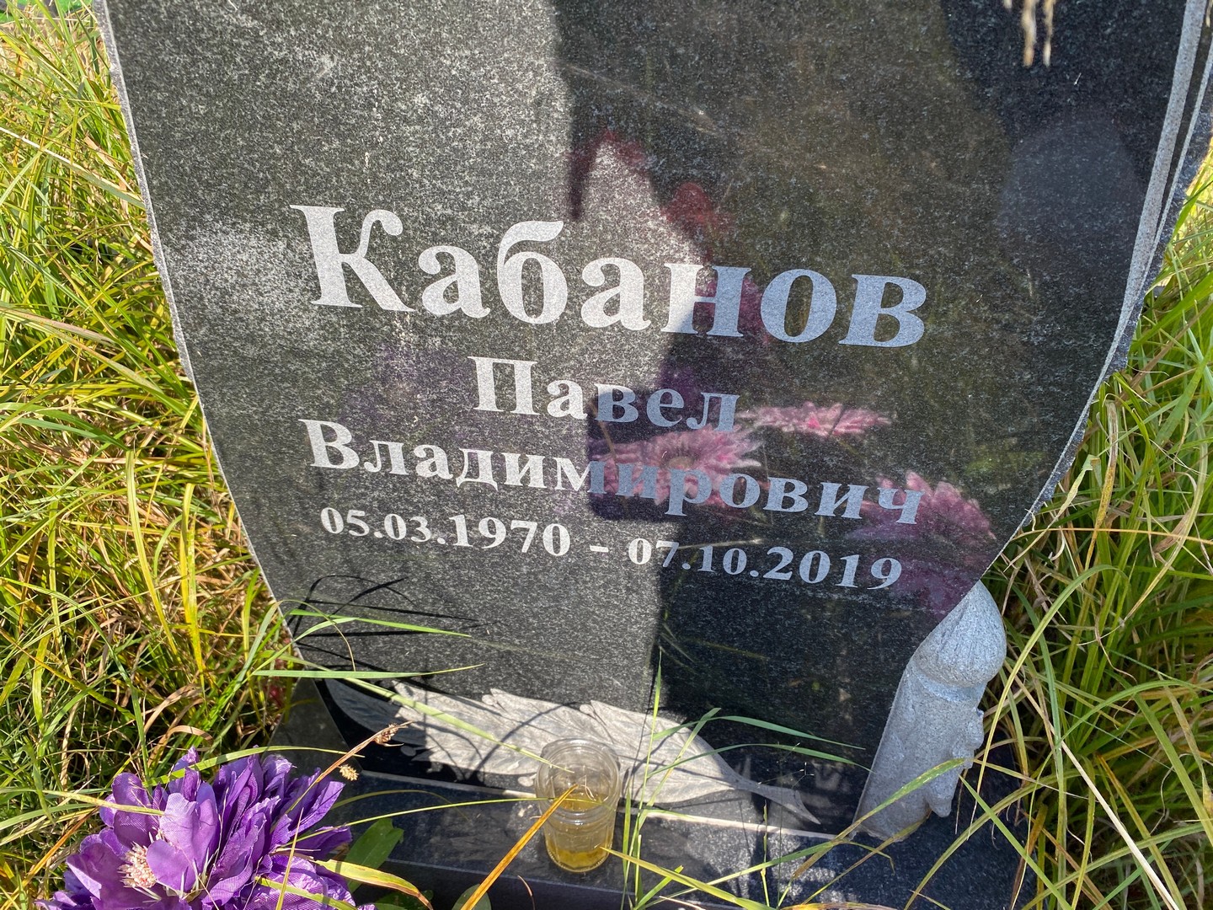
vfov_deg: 53.1
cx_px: 606
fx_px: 911
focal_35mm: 26
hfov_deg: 67.3
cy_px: 455
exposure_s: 1/588
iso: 32
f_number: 1.8
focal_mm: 4.25
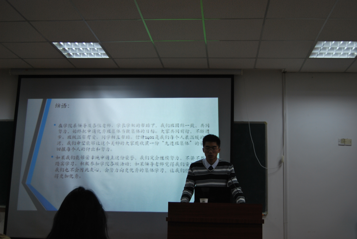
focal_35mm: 46
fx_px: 462
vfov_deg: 29.0
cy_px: 120
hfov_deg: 42.3
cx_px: 178
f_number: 4.5
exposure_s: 1/40
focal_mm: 31
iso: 200
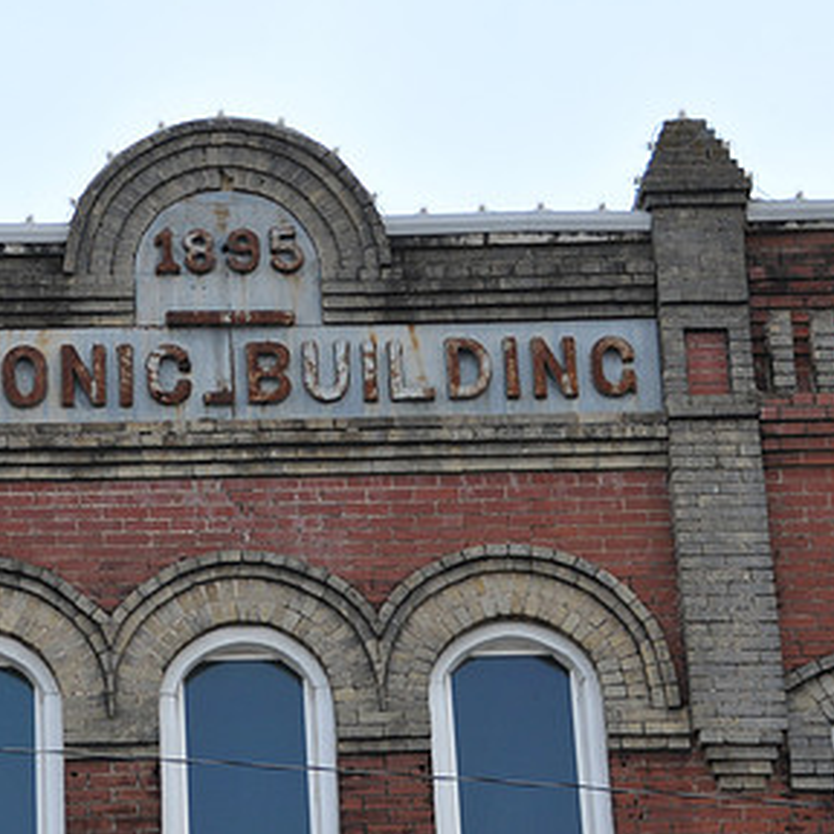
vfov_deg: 10.3
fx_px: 4607
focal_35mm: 169
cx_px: 235
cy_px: 332
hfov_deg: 10.3
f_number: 5.6
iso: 280
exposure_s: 1/500
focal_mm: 66
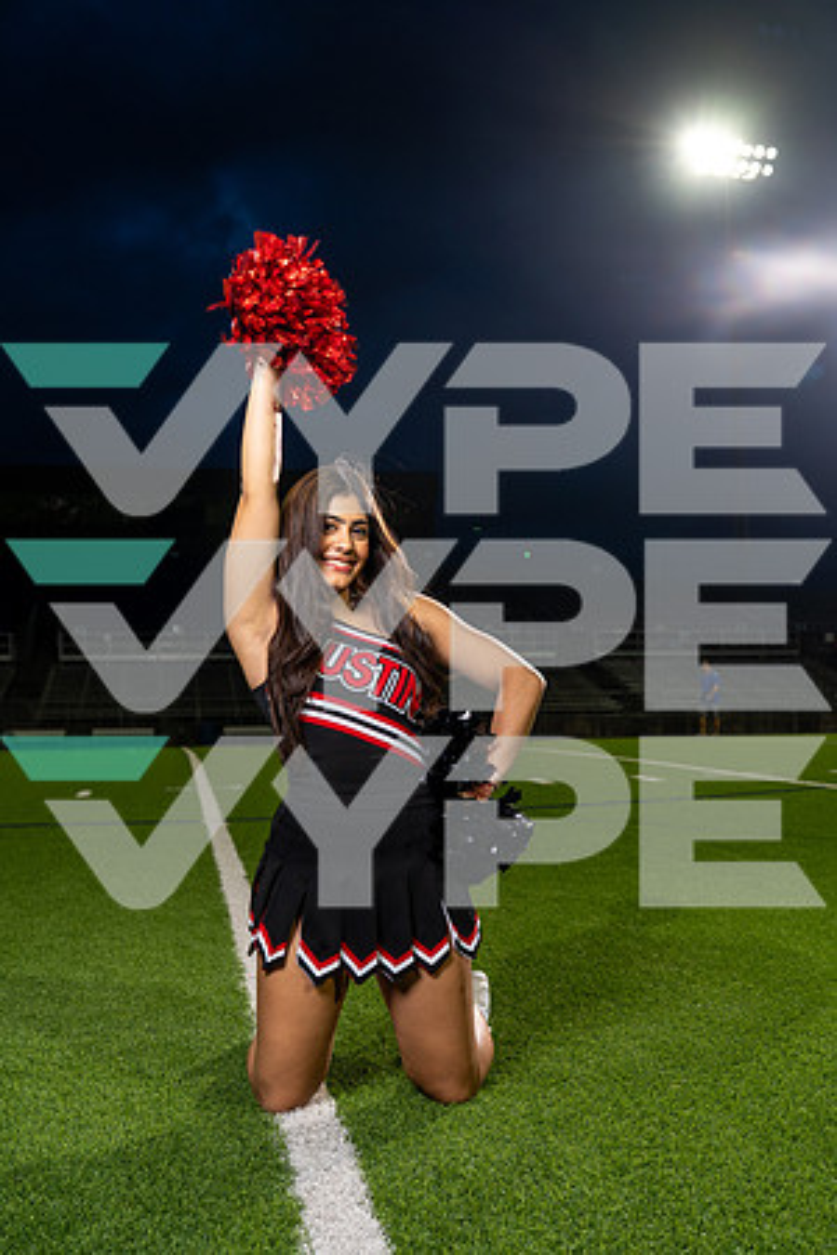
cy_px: 628
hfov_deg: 35.1
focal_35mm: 38
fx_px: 1325
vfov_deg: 50.7
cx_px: 418
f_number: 4.5
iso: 640
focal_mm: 38
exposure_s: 1/250
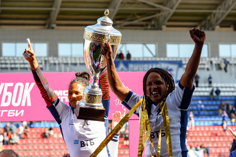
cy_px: 82
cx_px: 109
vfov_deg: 11.9
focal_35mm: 115
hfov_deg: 17.8
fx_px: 755
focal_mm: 90
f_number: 4.5
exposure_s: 1/640
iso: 400
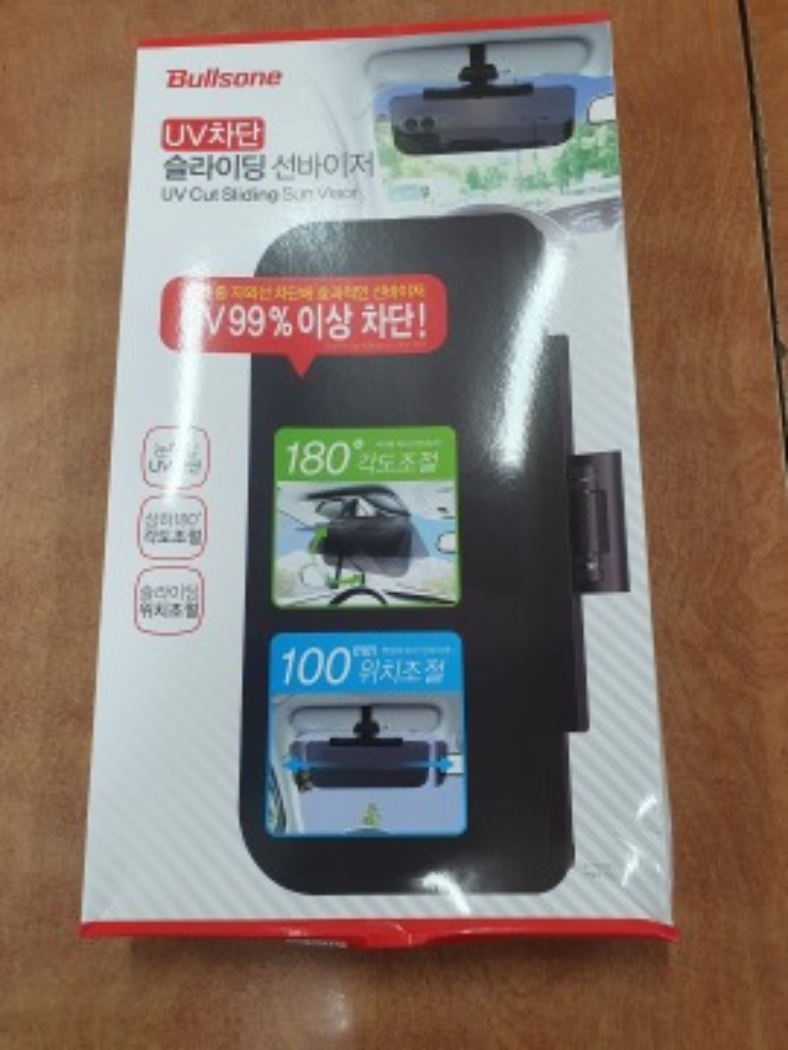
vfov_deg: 67.3
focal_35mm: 26
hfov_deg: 53.1
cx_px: 394
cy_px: 525
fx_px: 789
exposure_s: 1/120
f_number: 2.4
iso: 160
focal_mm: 4.32
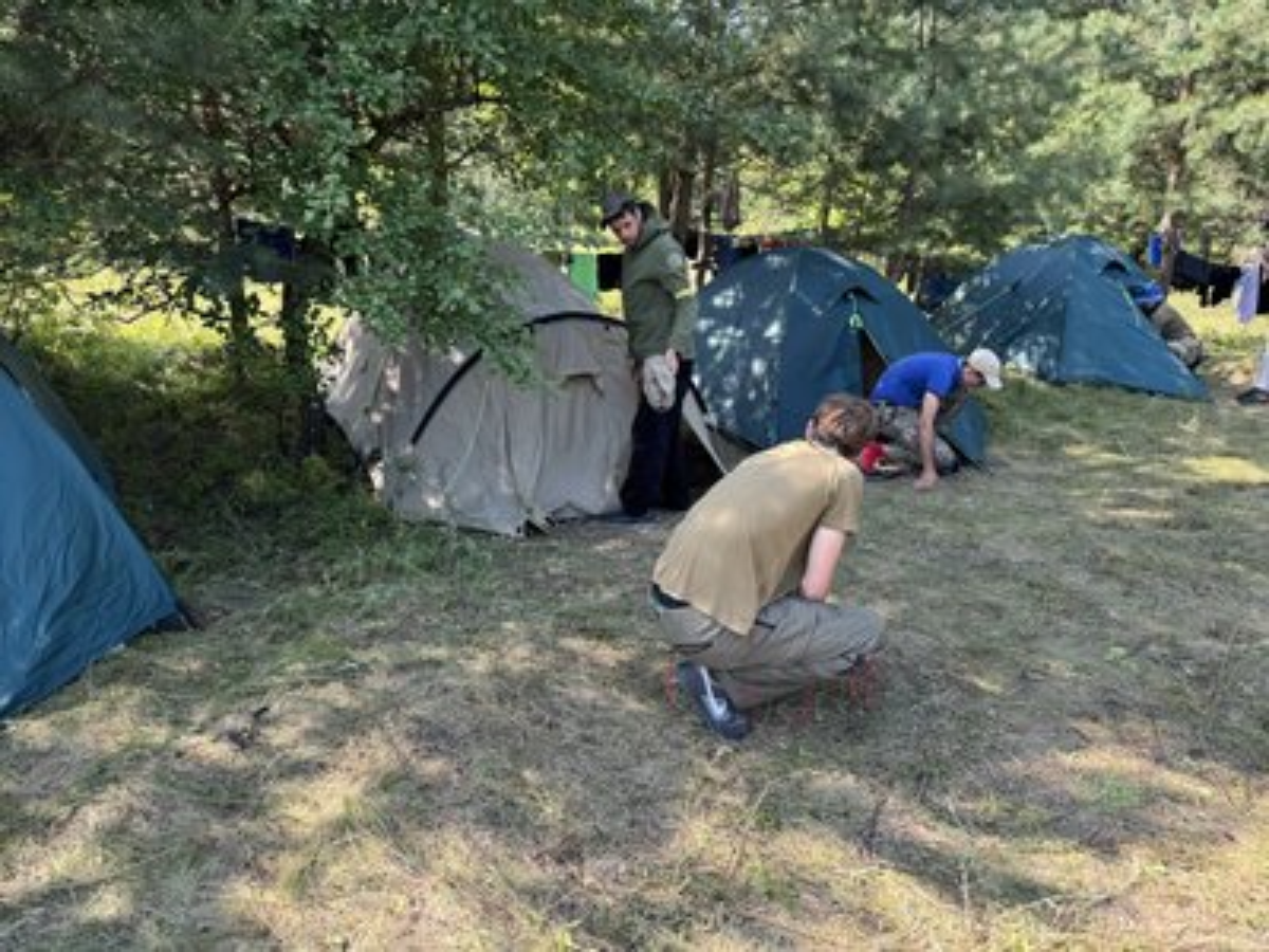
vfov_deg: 56.8
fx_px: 880
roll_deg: +1.4
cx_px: 634
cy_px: 476
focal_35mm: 24
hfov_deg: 71.6
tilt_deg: -18.3
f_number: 1.78
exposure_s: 1/470
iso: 80
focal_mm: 6.76
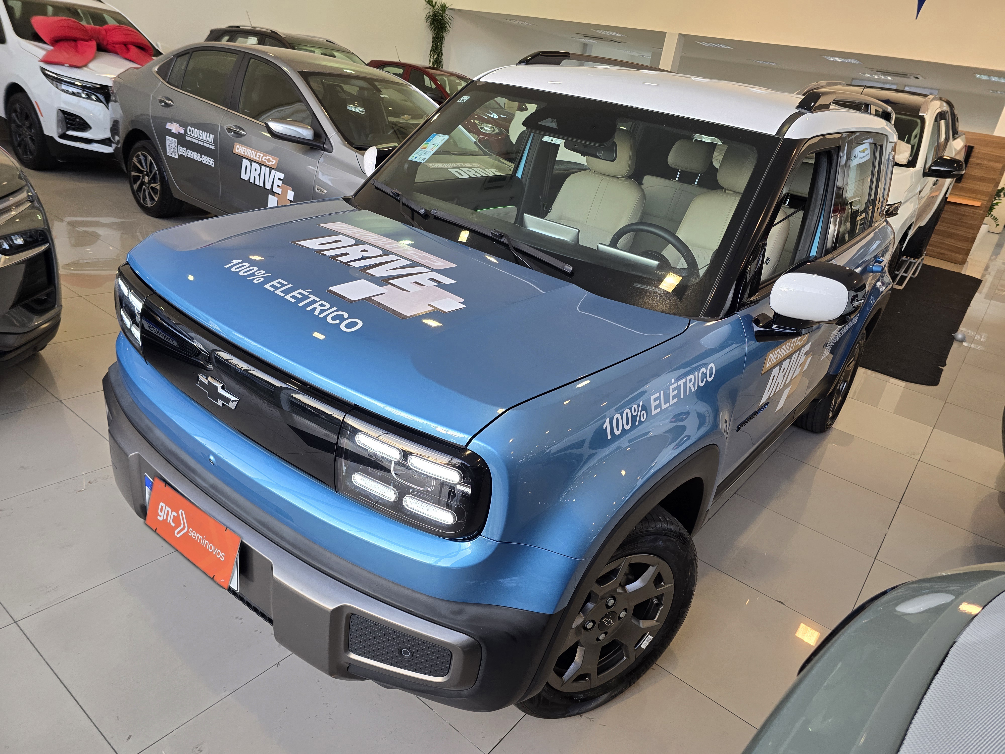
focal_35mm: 23
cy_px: 377
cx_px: 502
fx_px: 668
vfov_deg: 58.9
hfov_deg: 73.9
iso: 125
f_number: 1.7
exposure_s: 1/120
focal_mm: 6.3
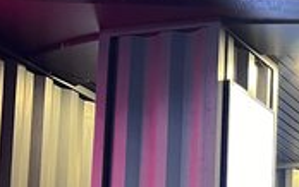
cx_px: 407
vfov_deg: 10.9
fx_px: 930
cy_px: 317
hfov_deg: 17.0
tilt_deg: +6.7
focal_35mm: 114
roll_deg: -0.7
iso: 640
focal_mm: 5.7
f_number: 1.5
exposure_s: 1/30
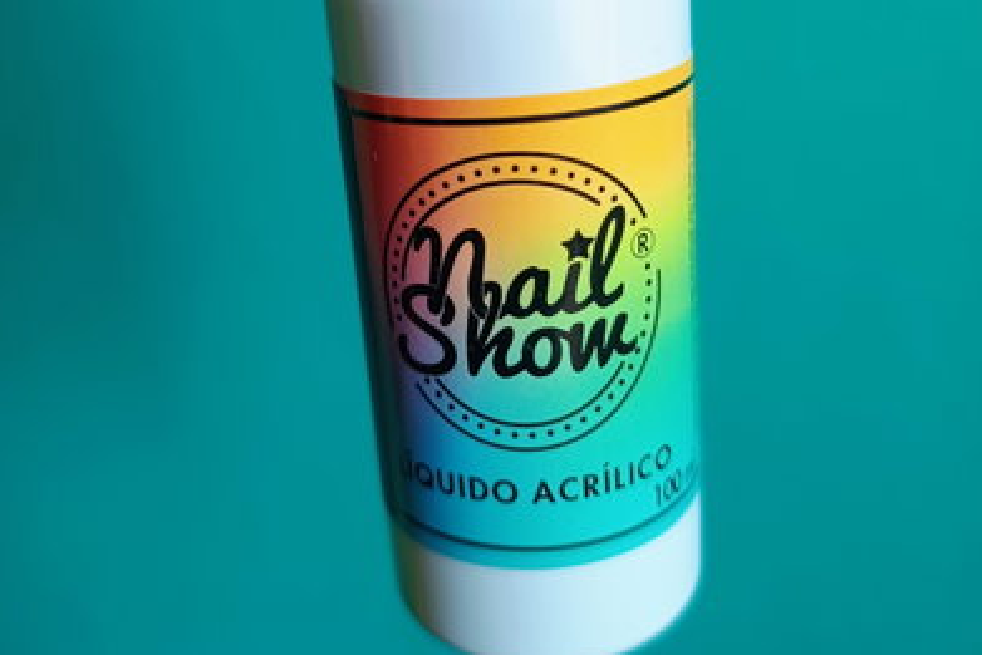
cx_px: 500
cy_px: 187
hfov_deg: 55.8
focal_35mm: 34
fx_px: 928
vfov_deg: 38.2
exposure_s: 1/100
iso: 364
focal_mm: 5.89
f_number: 1.4
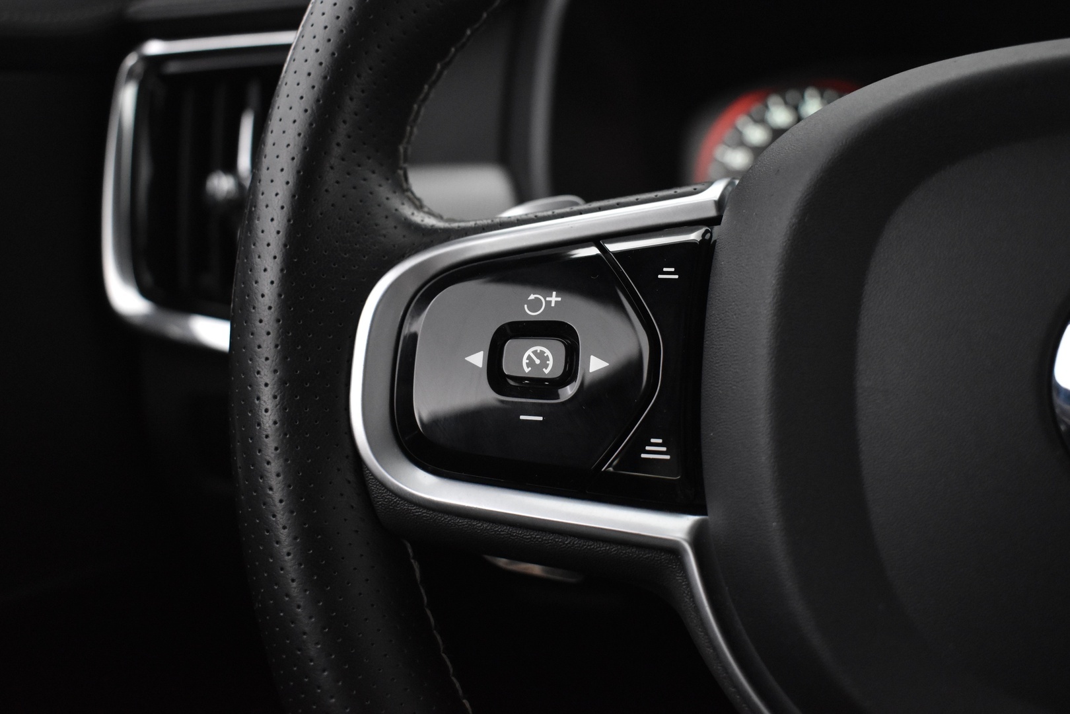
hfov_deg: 47.9
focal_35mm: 40
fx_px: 1204
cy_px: 357
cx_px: 535
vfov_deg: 33.0
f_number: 4
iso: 2800
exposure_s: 1/40
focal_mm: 27
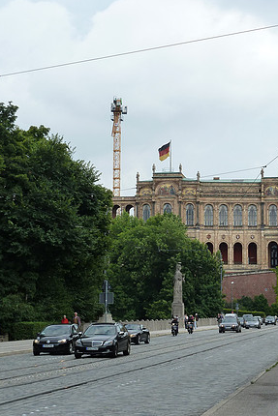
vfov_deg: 20.2
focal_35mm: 101
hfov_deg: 13.4
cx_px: 262
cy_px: 208
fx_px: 1169
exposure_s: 1/400
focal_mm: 11.9
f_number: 4.5
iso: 125
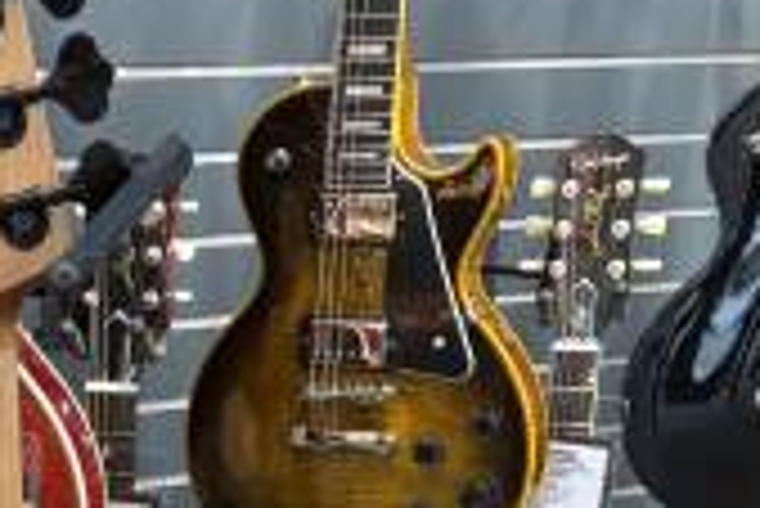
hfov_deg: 23.2
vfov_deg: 14.8
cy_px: 850
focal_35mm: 83
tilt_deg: -22.9
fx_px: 1754
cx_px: -36
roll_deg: +1.6
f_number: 1.6
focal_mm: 5.96
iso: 250
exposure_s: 1/60
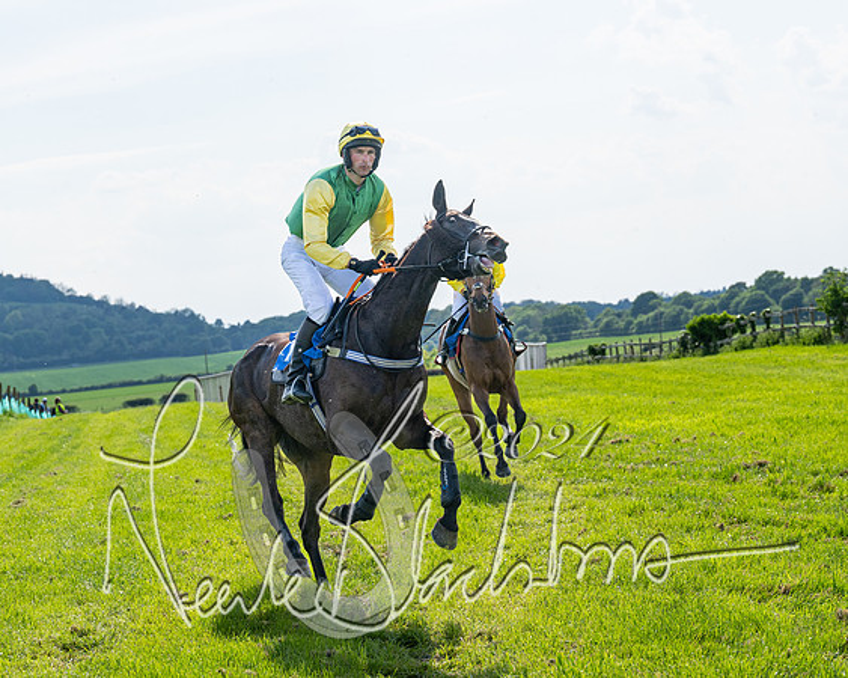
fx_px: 2714
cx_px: 324
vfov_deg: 14.2
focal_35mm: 108
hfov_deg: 17.7
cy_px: 259
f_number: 5
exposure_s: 1/1600
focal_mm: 70
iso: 200
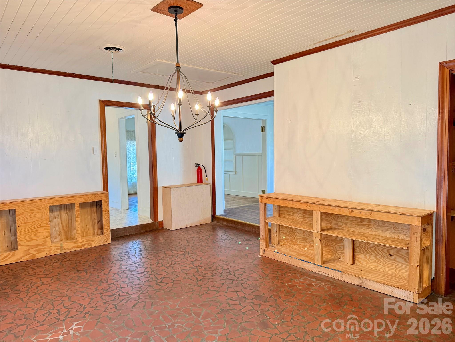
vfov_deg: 56.8
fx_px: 315
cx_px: 228
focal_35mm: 24
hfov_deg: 71.6
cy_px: 171
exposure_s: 1/60
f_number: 1.78
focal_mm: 6.76
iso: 400
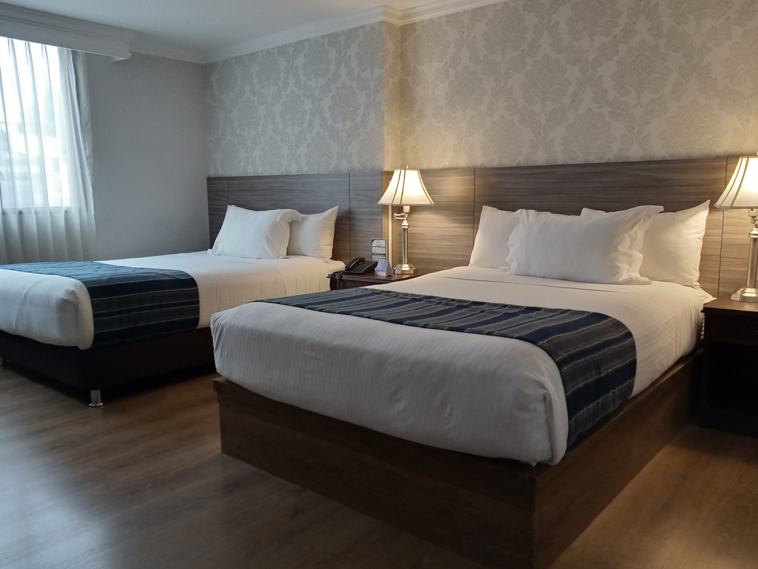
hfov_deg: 81.7
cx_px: 379
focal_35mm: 20
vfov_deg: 66.0
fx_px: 438
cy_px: 284
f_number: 2
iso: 530
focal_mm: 3.54
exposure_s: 1/24
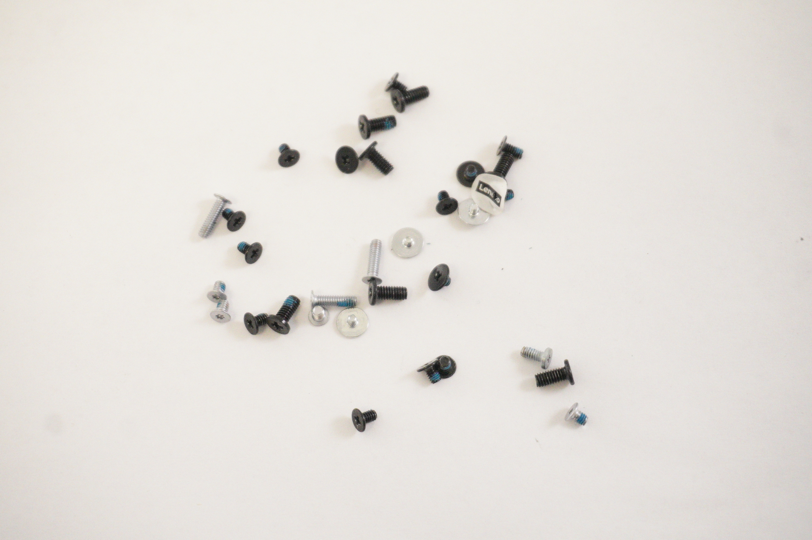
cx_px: 406
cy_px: 270
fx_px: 1453
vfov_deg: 21.0
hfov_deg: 31.2
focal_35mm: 64
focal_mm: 43
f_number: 5.6
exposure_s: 1/320
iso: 8000
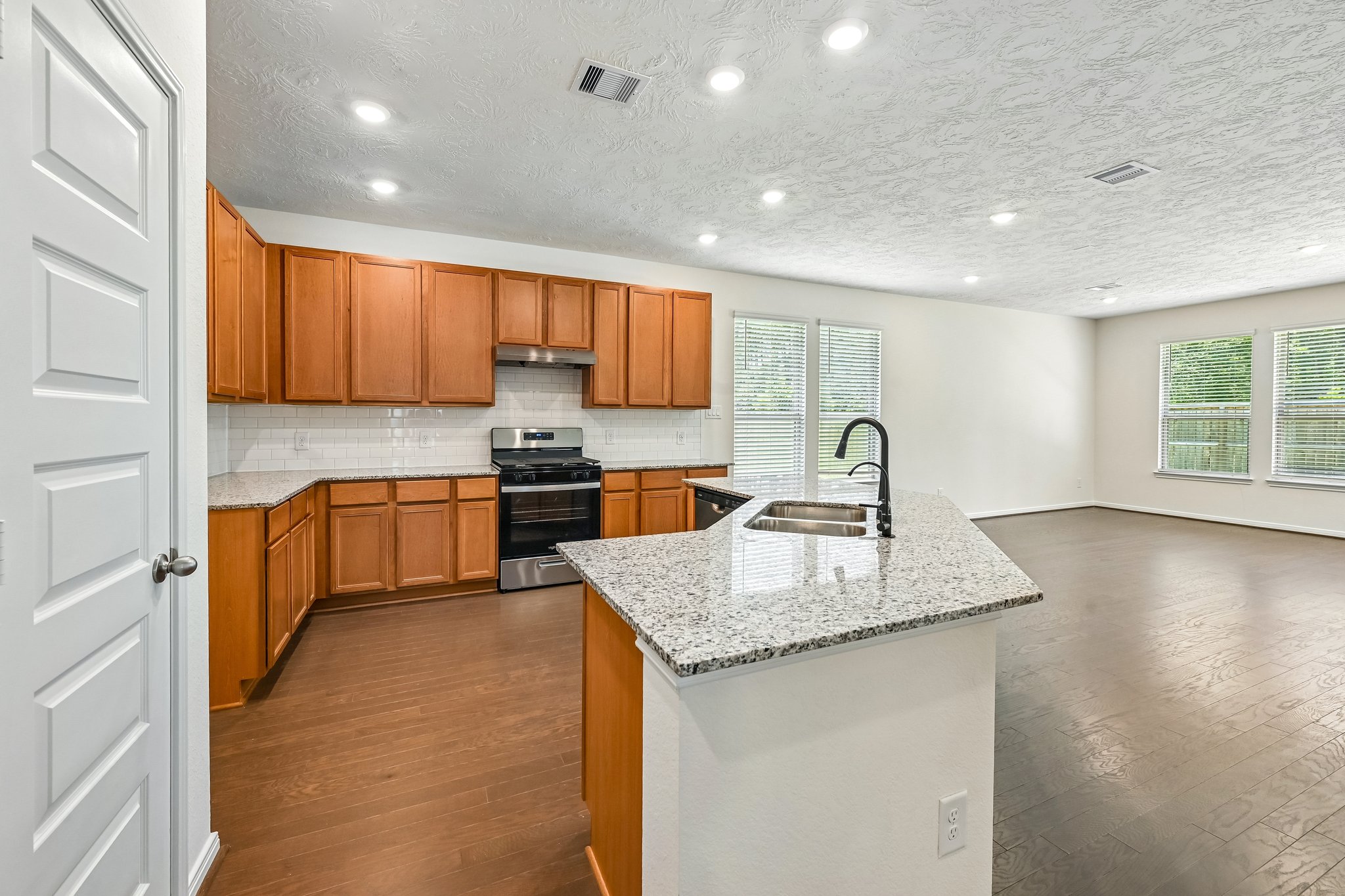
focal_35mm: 14
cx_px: 672
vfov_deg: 81.2
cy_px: 448
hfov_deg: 104.3
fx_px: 523
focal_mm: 14
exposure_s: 1/40
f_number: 8
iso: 400
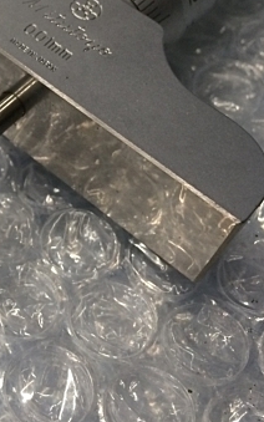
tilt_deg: -55.6
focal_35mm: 58
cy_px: 156
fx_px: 667
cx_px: -39
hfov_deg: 21.1
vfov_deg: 34.9
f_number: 2.2
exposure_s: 1/30
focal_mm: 4.15
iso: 100
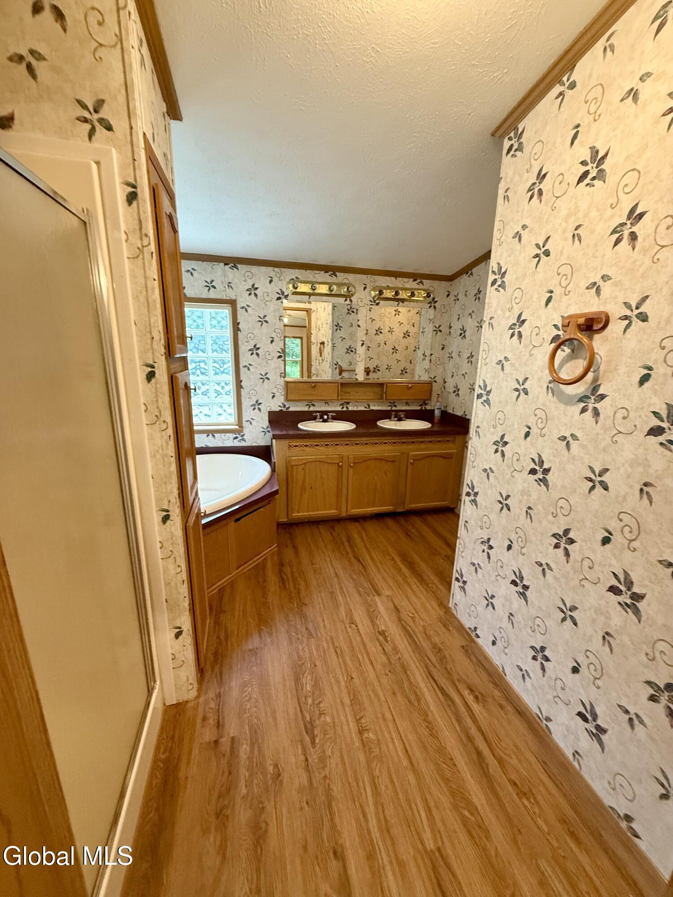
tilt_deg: -11.7
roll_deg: -1.1
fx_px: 363
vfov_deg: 102.1
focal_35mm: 14
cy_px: 448
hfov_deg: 85.7
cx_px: 336
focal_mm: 2.22
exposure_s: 1/60
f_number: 2.2
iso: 400
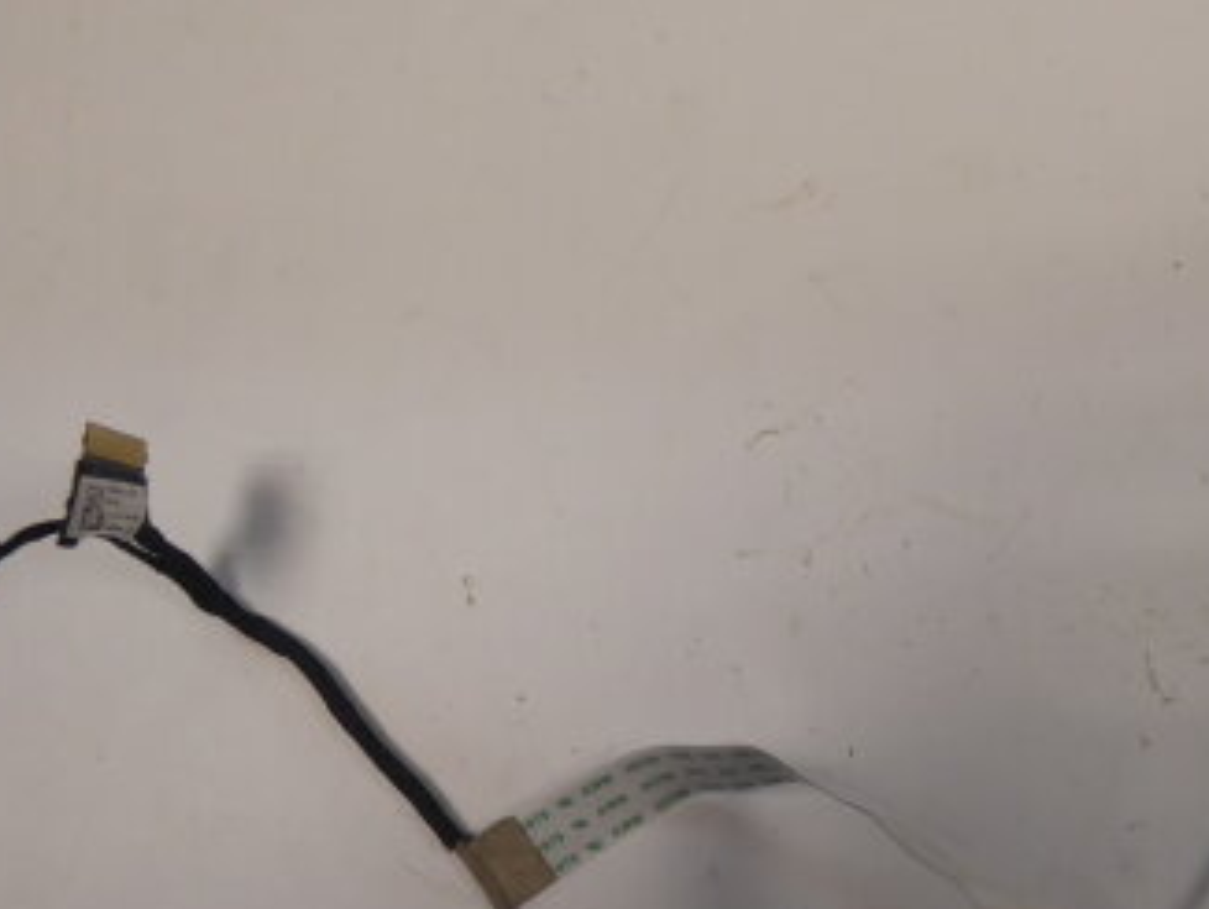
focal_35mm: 46
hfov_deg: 39.8
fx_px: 1608
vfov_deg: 31.2
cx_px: 942
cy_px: 642
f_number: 3.3
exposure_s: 1/60
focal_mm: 4.3
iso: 160
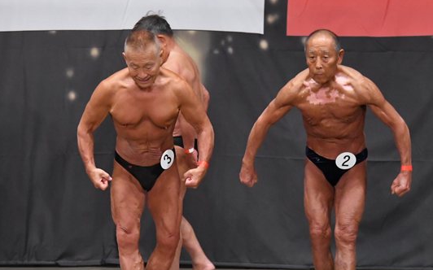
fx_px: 3539
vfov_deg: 4.4
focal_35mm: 300
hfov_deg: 7.0
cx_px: 143
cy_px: 163
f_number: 5.6
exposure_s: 1/400
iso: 5000
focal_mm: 135
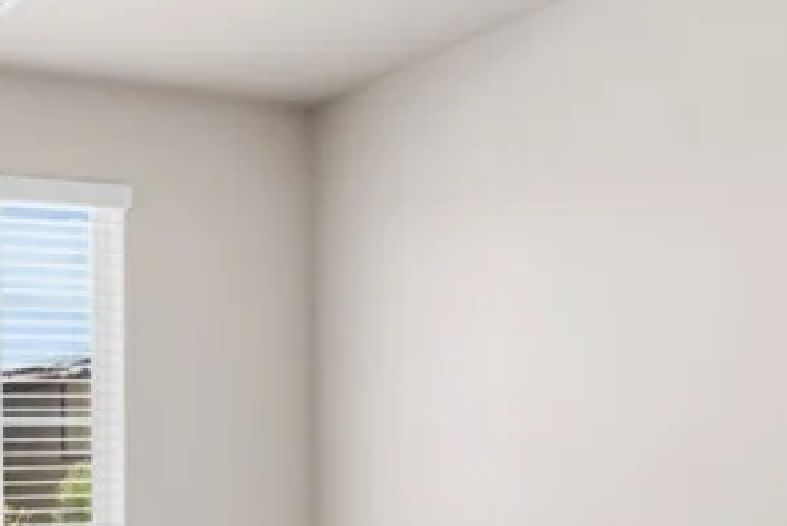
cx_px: 59
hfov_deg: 32.0
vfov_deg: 22.5
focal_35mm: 59
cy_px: 458
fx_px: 1290
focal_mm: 17
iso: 400
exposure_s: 1/25
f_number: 8
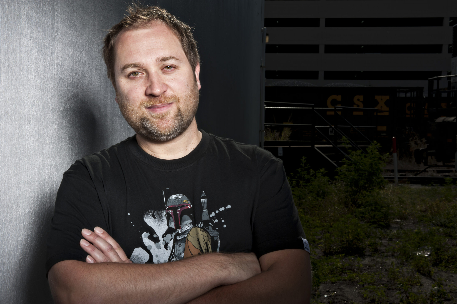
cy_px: 152
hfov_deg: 38.2
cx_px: 228
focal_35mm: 52
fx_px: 660
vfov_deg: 26.0
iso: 100
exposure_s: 1/200
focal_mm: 52
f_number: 20
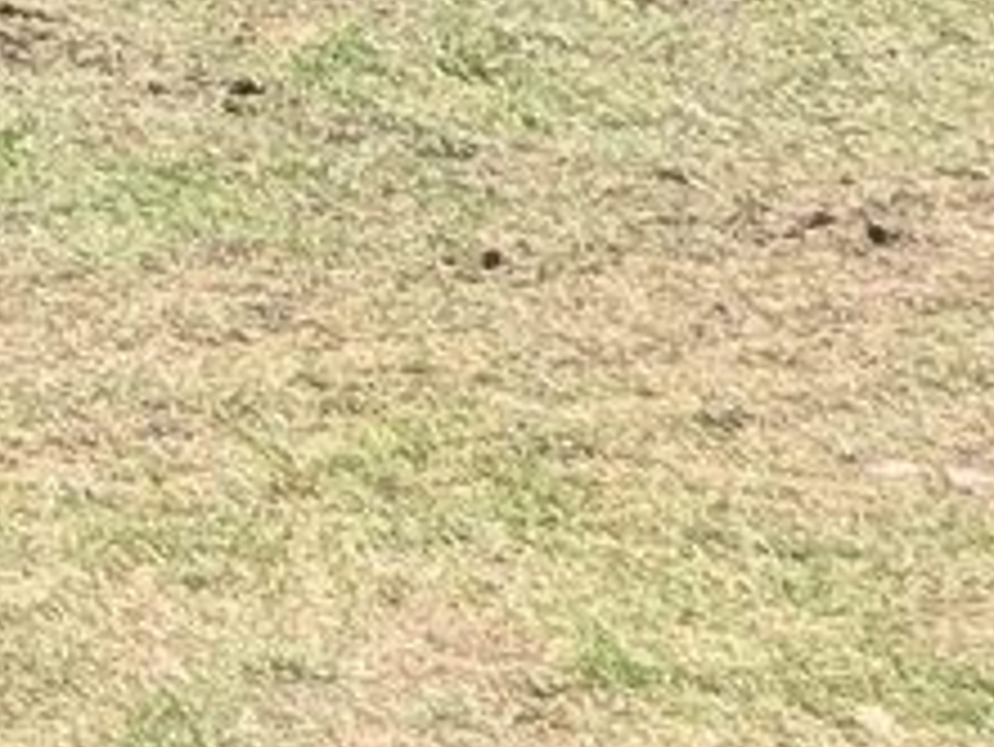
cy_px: -1053
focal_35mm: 94
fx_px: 2701
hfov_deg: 11.7
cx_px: -1943
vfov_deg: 12.4
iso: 40
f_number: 2.2
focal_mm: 1.95
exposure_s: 1/1692
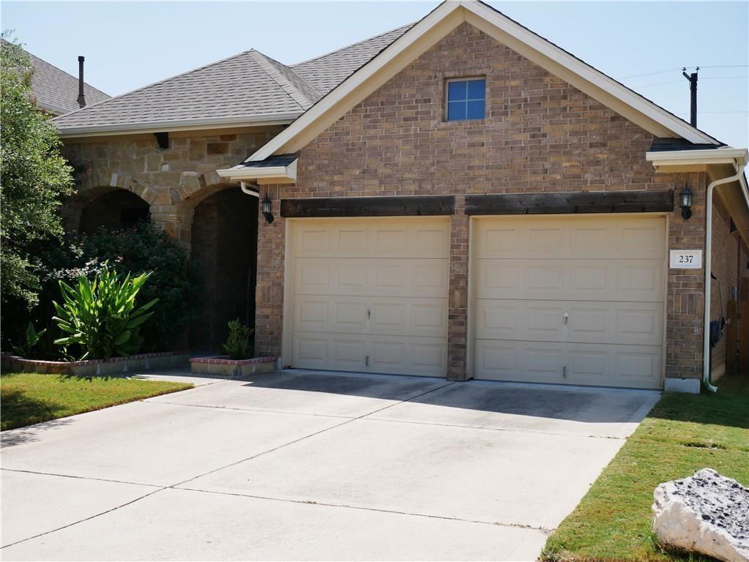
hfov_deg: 42.9
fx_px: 952
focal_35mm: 44
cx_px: 374
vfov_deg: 32.9
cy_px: 281
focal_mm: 22
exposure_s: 1/400
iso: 200
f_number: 9
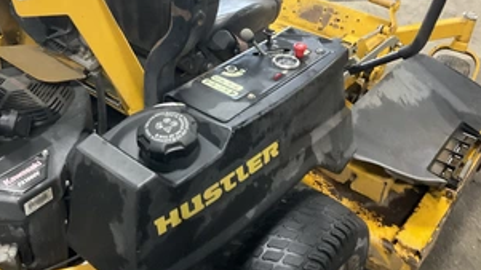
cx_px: 201
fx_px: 535
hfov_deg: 48.2
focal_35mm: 42
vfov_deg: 28.1
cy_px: 86
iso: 320
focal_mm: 3
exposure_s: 1/40
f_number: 1.8
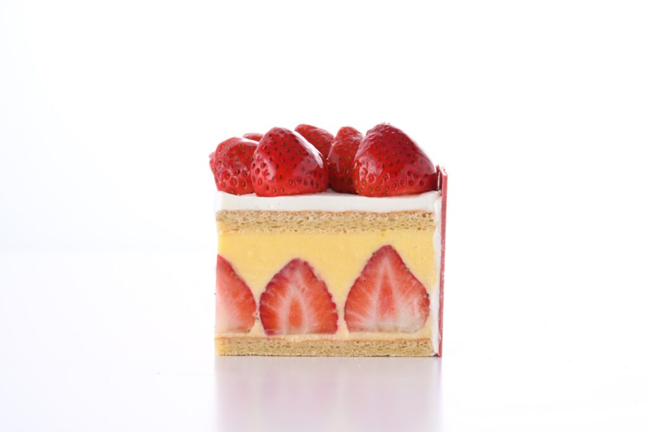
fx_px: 2703
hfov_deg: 13.7
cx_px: 324
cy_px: 216
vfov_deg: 9.1
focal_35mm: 150
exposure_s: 1/125
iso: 100
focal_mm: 150
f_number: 11
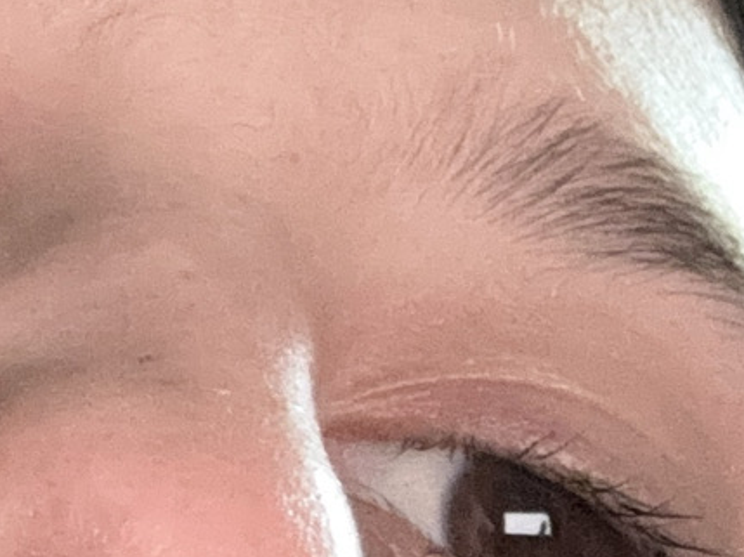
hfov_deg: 12.5
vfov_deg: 10.4
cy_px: -92
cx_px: -737
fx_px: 3006
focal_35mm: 140
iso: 125
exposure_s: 1/50
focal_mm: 2.69
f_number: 1.9
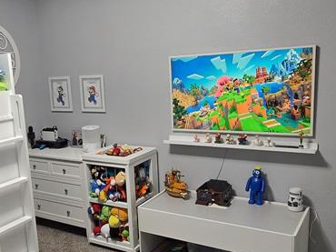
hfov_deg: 50.4
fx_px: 349
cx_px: 109
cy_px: 140
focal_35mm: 36
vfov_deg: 39.6
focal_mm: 2.2
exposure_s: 1/60
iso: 250
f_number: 2.2
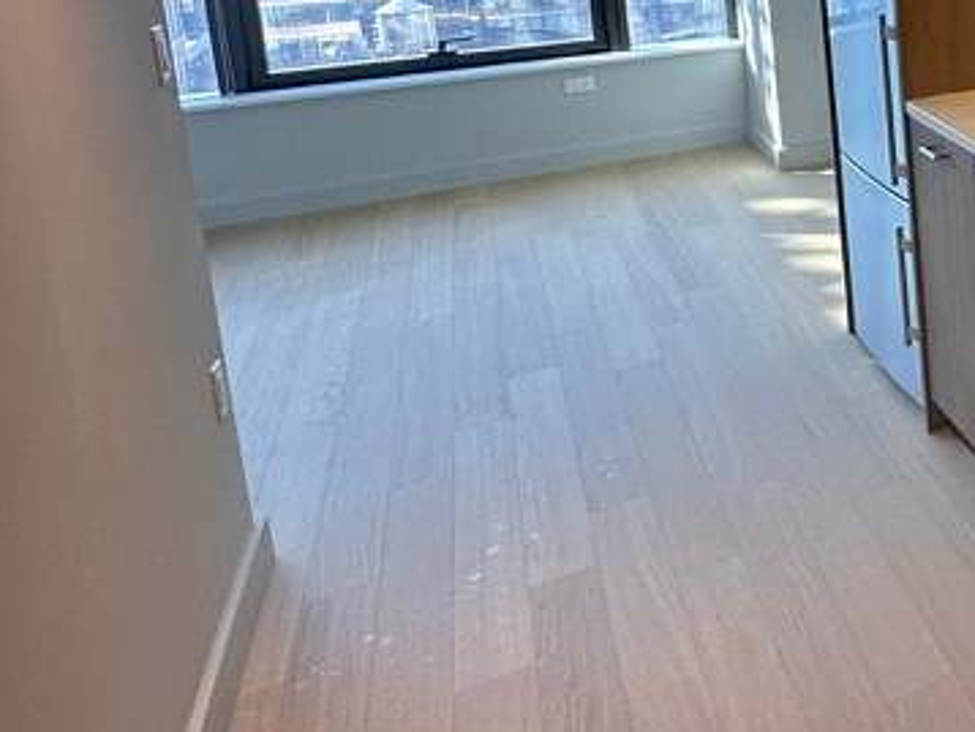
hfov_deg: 31.2
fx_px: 1127
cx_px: 1370
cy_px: 0
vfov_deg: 33.0
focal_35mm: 40
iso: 125
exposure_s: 1/120
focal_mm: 2.22
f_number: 2.2
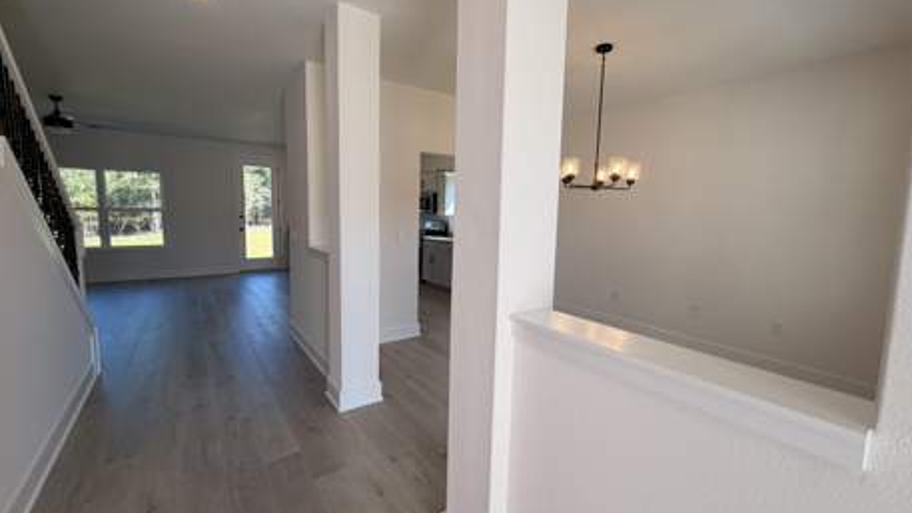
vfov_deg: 67.1
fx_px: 387
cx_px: 463
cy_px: 255
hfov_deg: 99.4
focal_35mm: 16
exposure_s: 1/120
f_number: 2.2
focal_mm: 2.22
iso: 32
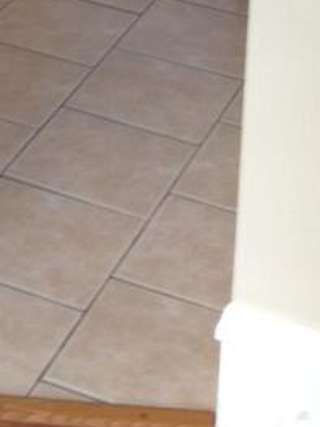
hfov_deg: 11.2
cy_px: -291
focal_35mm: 128
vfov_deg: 14.0
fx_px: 1579
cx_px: -130
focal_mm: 4.28
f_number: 2.4
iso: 50
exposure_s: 1/20
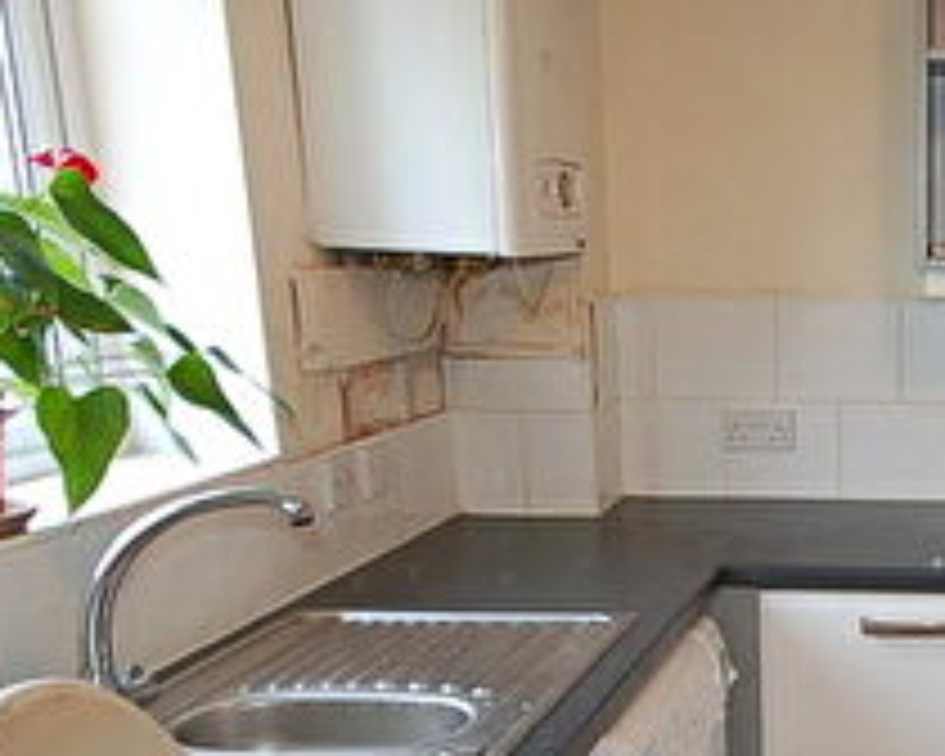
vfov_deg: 31.4
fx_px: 1315
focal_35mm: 47
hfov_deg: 34.7
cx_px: 1012
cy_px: 580
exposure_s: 1/25
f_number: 4.5
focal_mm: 10
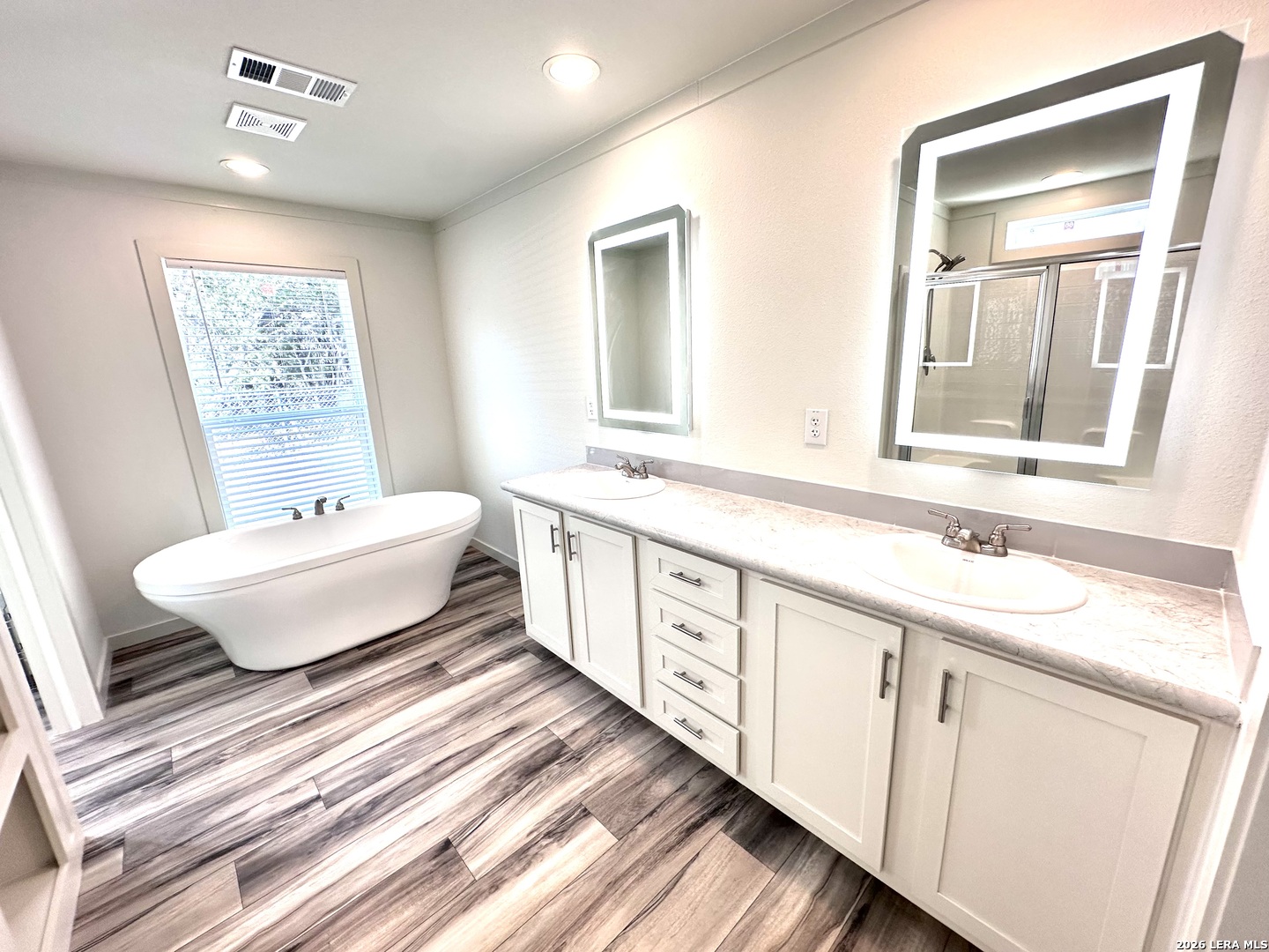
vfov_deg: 85.7
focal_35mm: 14
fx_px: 513
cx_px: 634
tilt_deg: -13.6
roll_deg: +2.4
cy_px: 476
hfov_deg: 102.1
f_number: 2.2
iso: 80
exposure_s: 1/120
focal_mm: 2.22
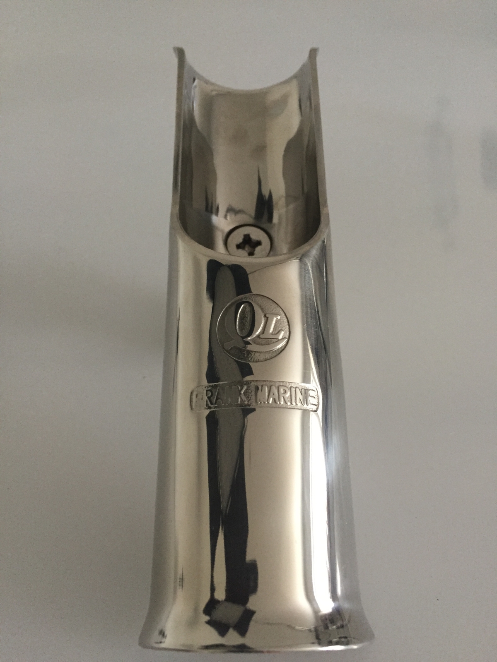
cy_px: 331
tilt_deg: -33.9
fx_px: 555
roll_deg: +0.4
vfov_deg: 61.7
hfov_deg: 48.2
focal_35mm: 29
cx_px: 248
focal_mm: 4.15
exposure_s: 1/17
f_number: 2.2
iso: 250
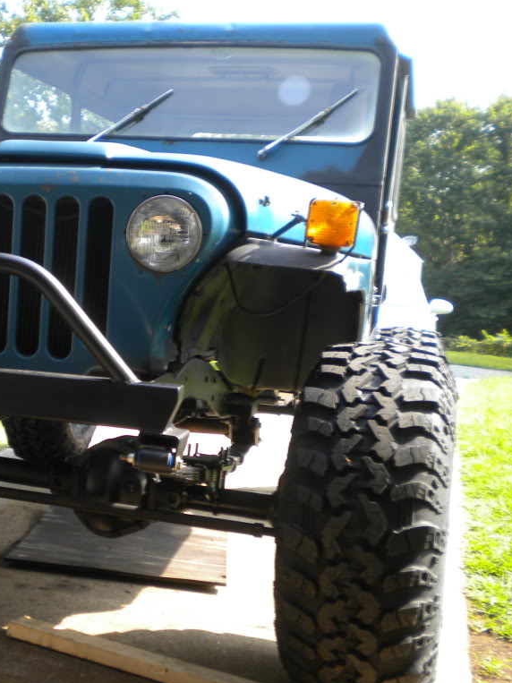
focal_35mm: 47
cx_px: 88
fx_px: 927
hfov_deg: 30.0
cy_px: 343
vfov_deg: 40.4
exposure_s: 1/137
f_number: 3.1
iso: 80
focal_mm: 6.3
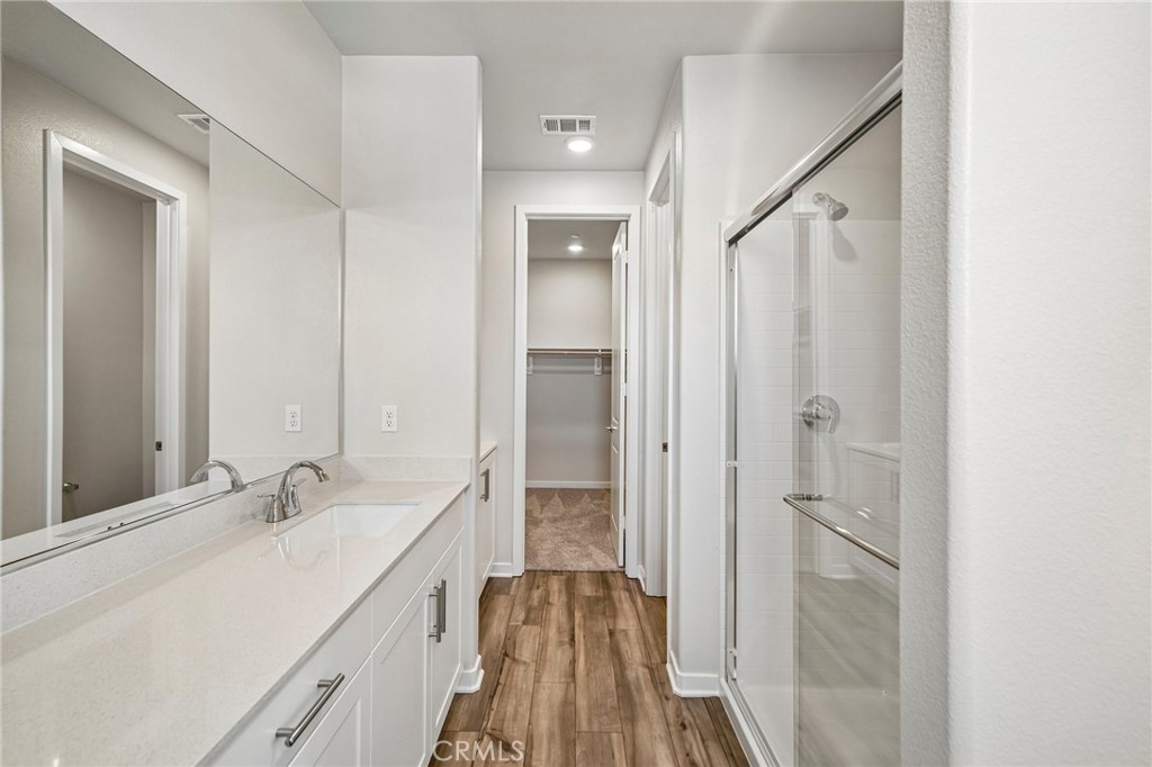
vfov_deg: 77.3
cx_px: 576
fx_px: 480
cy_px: 384
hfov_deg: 100.4
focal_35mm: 15
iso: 400
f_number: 7.1
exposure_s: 1/25
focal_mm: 15
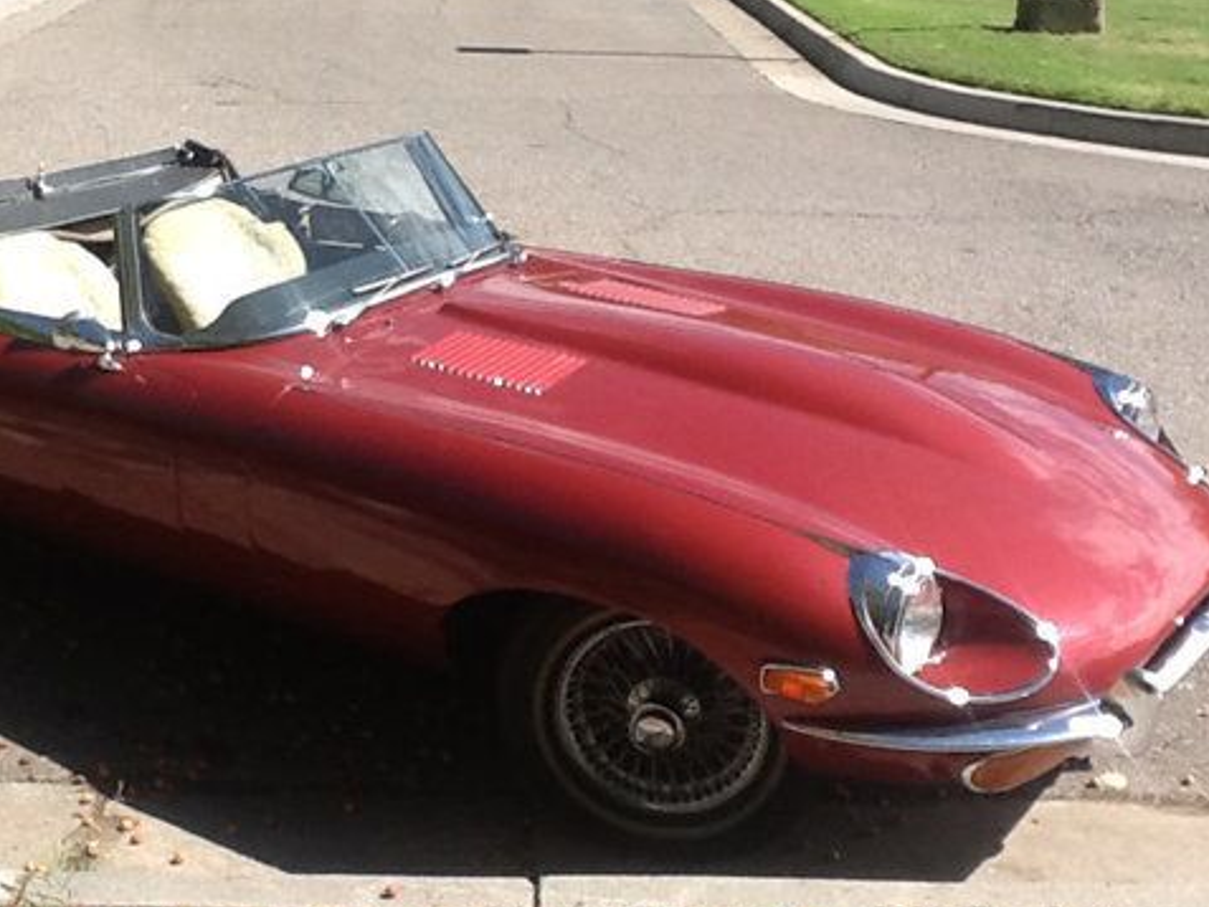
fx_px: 2061
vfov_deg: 24.8
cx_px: 444
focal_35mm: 59
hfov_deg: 32.5
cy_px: 375
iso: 40
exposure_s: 1/955
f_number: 2.4
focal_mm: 2.03
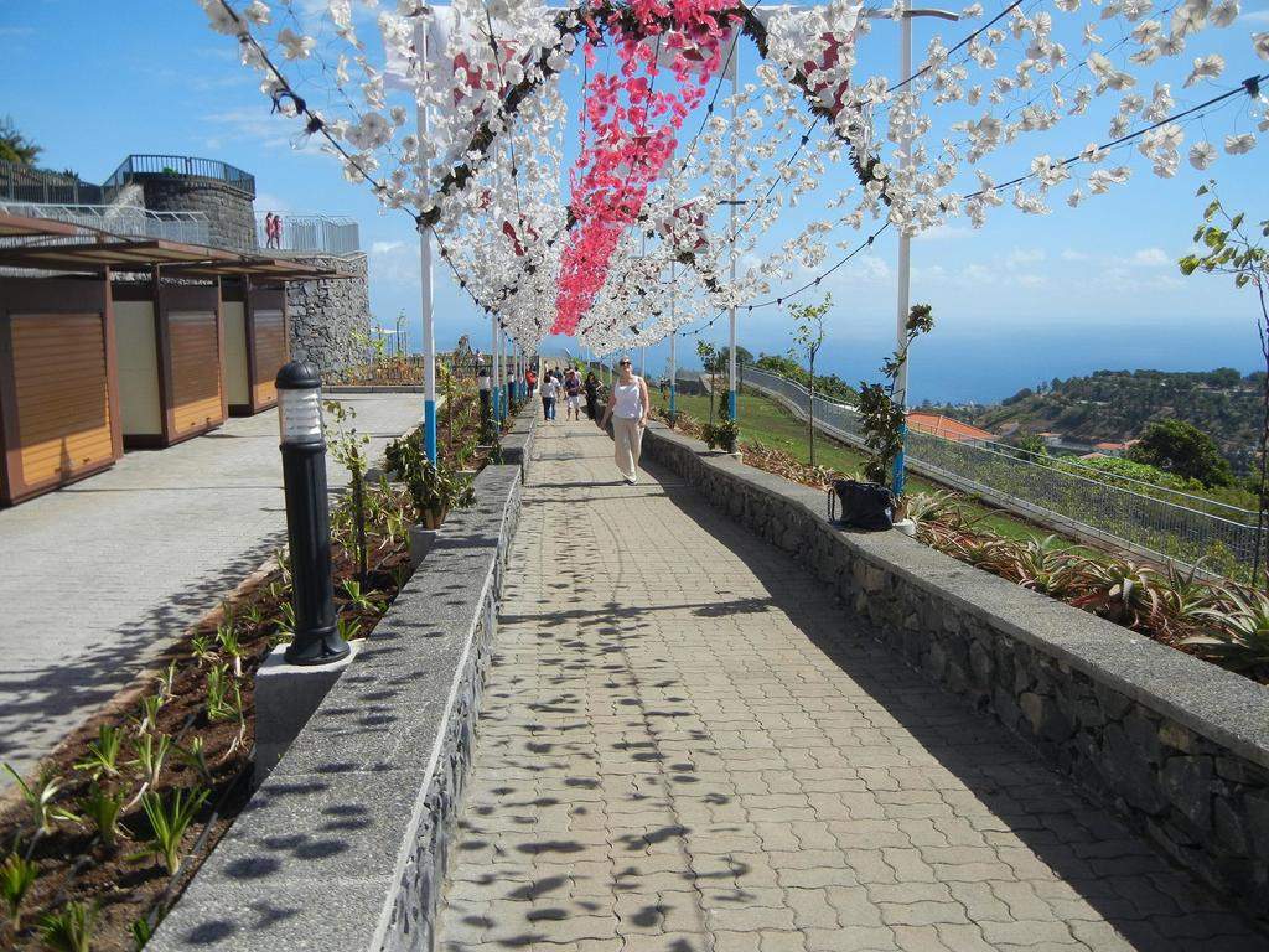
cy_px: 476
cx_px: 634
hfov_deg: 60.0
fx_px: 1100
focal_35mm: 30
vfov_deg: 46.8
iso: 160
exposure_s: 1/486
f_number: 7
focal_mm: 5.4
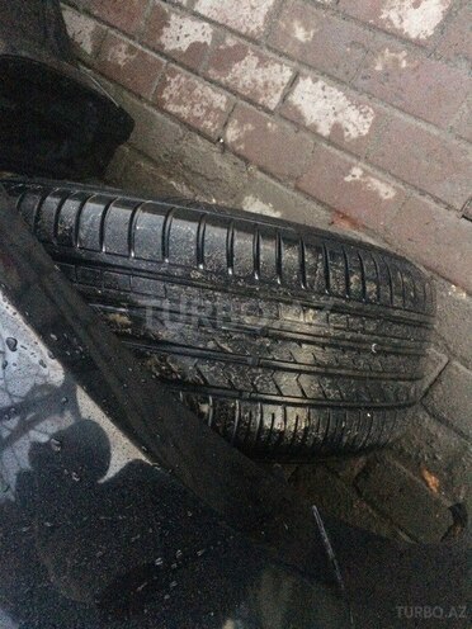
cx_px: 236
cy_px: 314
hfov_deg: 48.2
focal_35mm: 29
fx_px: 527
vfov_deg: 61.7
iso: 800
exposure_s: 1/17
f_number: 2.2
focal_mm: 4.15
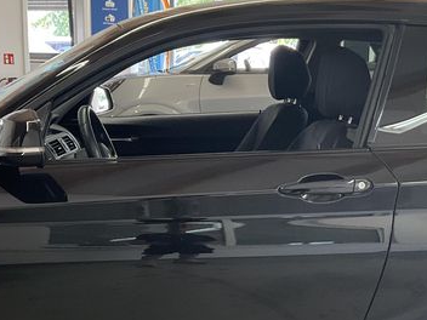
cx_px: 181
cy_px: 264
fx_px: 814
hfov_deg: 29.3
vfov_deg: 21.9
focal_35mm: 66
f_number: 1.8
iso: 64
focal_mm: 3
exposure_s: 1/66
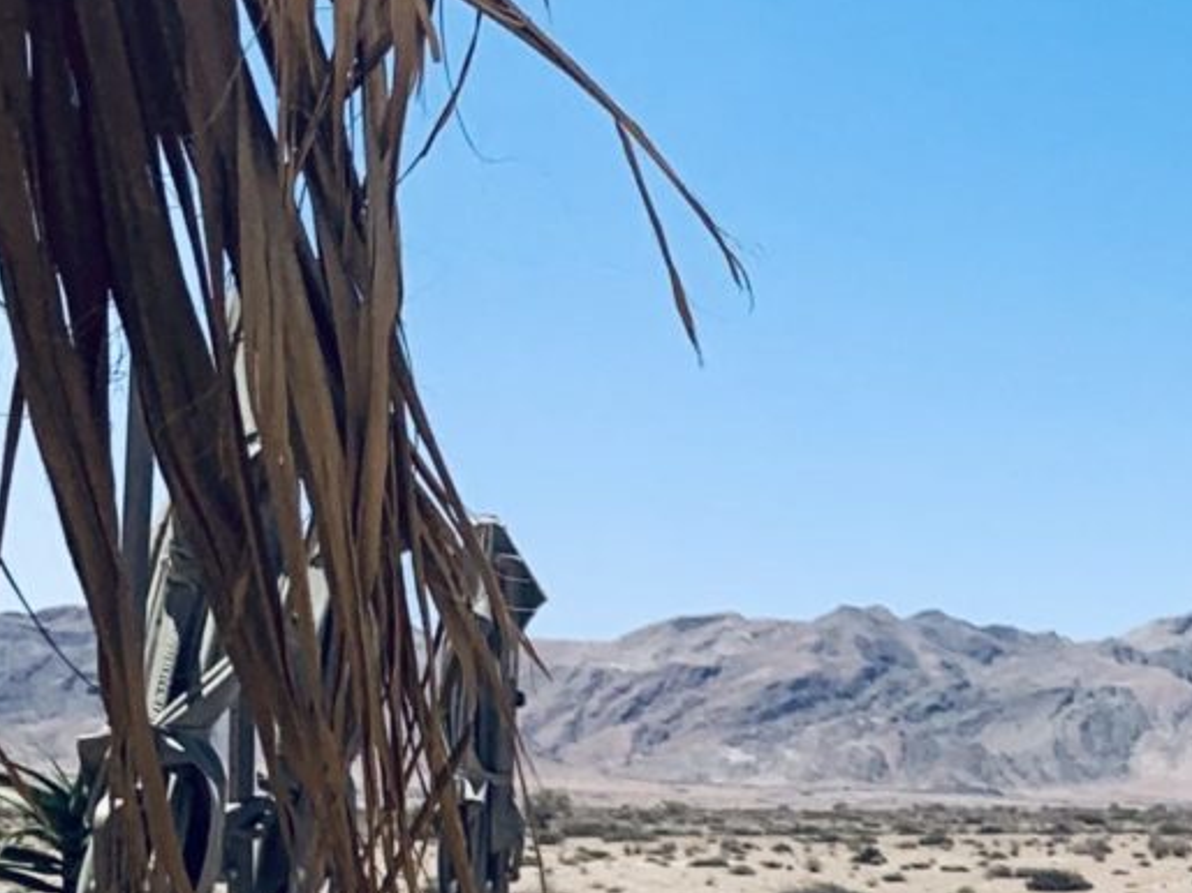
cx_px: 2018
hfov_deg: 17.3
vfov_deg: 15.1
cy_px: 761
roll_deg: -1.2
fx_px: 3339
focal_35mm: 97
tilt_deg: +2.1
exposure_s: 1/3289
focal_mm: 4.25
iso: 25
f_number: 1.8
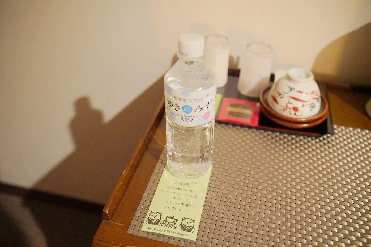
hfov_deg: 58.7
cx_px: 186
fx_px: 330
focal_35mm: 32
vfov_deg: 41.1
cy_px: 124
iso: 12800
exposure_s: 1/100
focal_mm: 32
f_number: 2.8
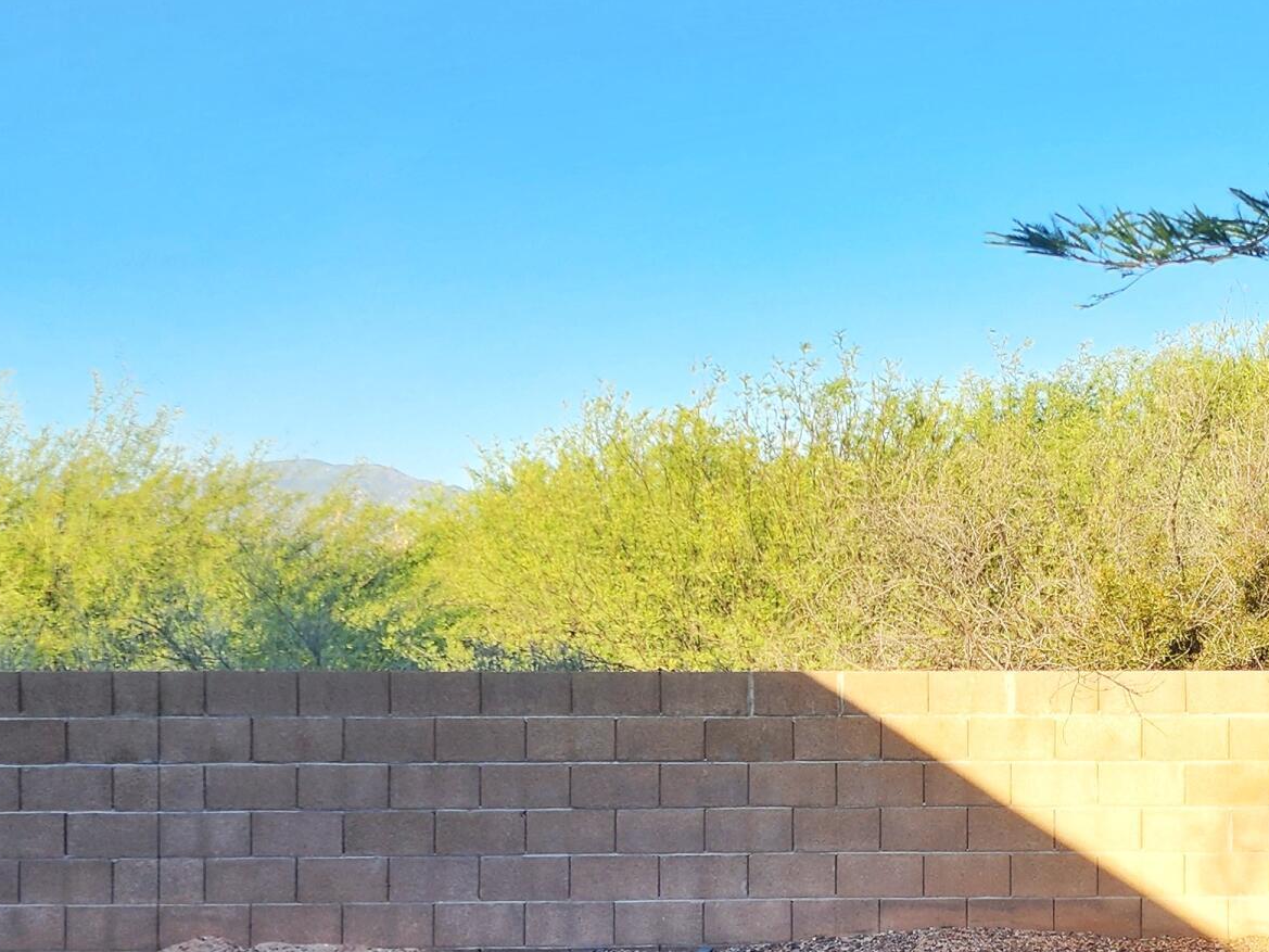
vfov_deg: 24.5
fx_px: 2163
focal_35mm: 59
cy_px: 732
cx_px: 968
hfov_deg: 32.0
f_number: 1.8
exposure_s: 1/260
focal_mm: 6.4
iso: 12
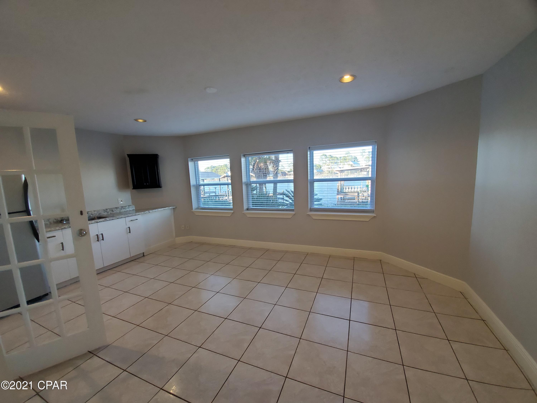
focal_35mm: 13
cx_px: 268
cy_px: 202
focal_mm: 1.8
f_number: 2.2
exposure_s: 1/59
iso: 160
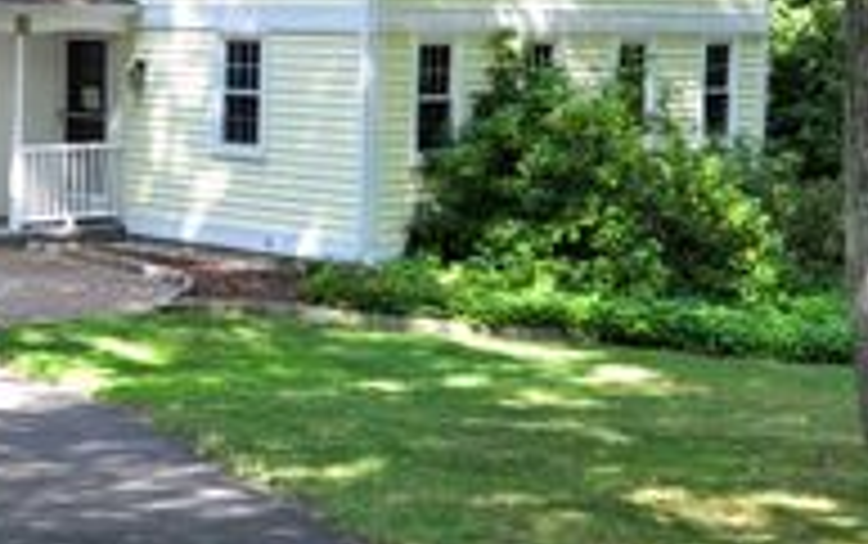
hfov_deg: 23.9
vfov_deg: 16.4
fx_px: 1870
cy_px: 72
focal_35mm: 79
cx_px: -162
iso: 1250
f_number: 8
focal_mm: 20
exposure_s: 1/320
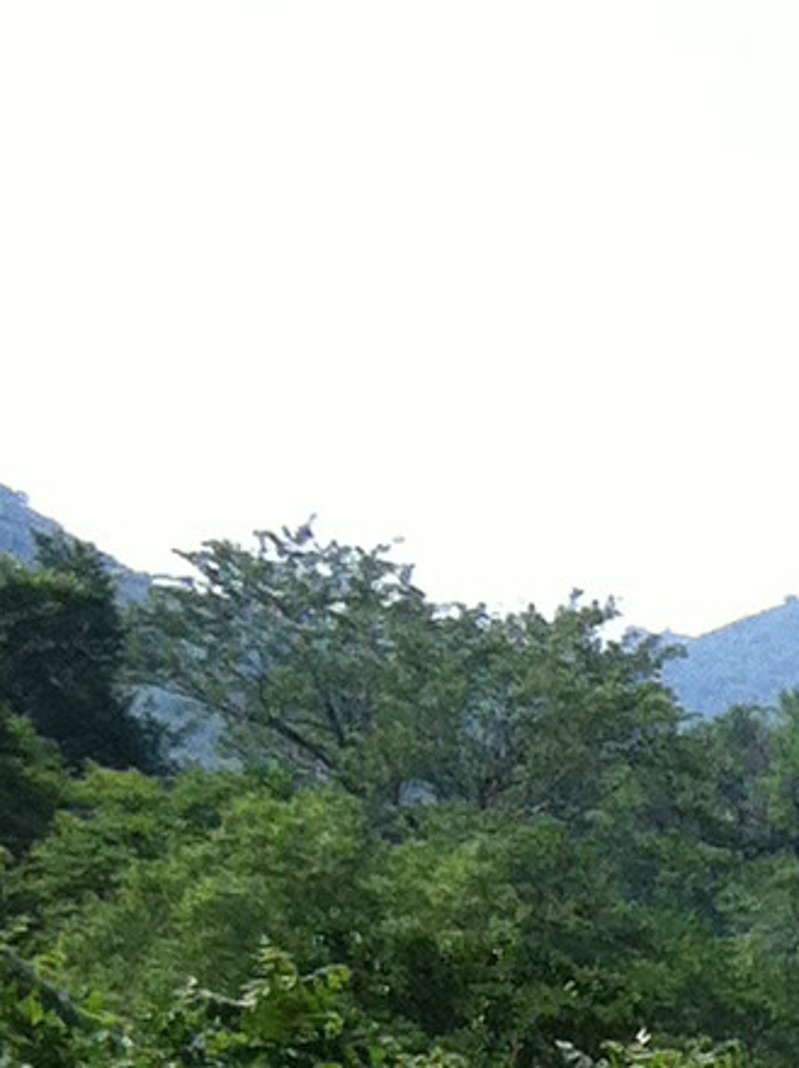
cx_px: 2013
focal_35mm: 206
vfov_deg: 9.1
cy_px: 2039
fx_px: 6352
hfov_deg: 6.8
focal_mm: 3.85
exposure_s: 1/862
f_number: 2.8
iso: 80
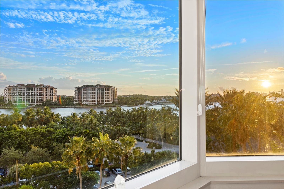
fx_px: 237
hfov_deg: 61.9
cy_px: 94
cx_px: 142
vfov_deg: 43.6
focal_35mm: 30
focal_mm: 30
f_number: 8
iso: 200
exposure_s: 1/25
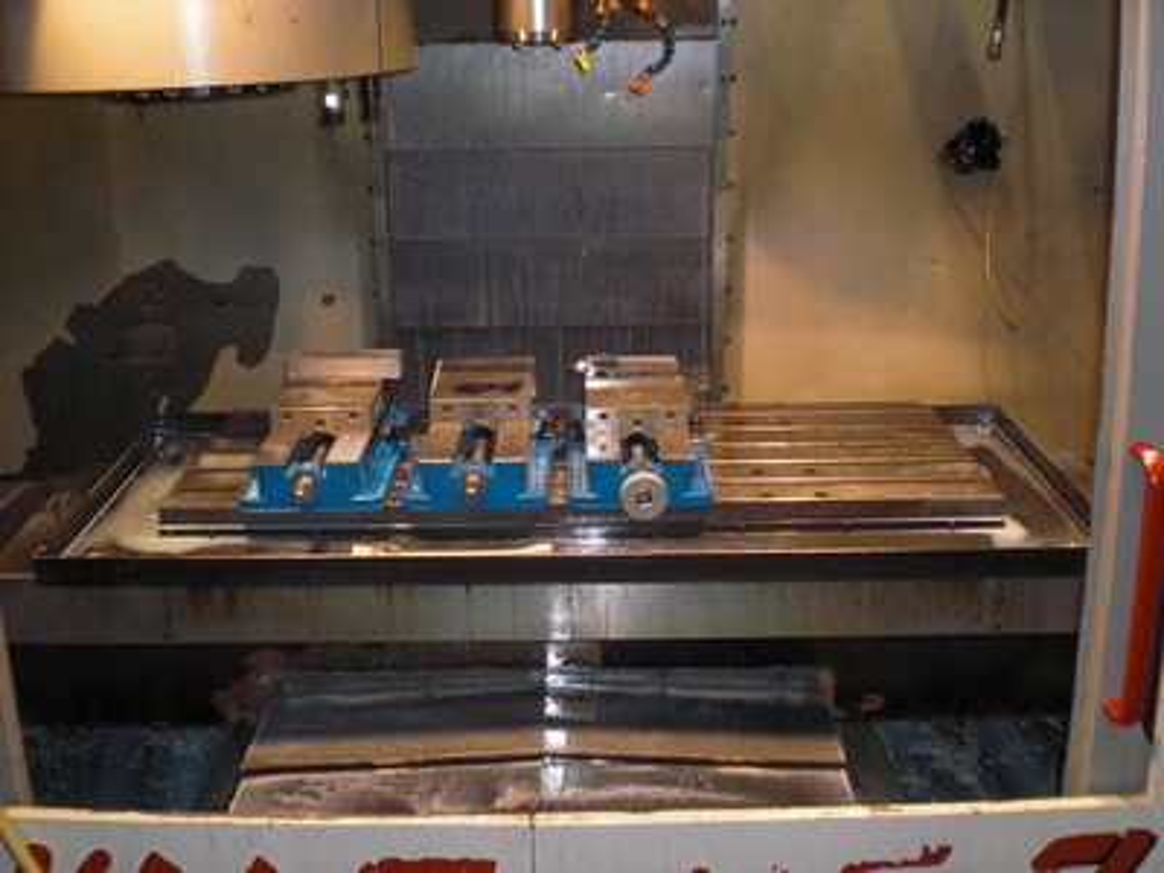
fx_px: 1278
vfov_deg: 37.7
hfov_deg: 49.0
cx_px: 582
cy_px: 436
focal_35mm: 38
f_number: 3.1
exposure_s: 1/30
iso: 200
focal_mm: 6.3
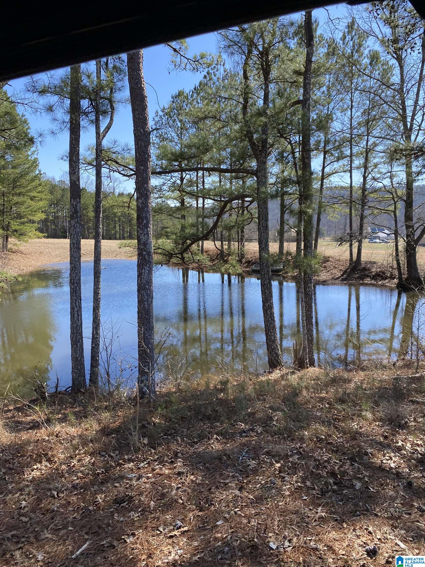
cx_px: 212
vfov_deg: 67.3
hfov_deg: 53.1
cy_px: 284
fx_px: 426
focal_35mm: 26
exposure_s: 1/1232
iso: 32
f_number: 1.8
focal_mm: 4.25
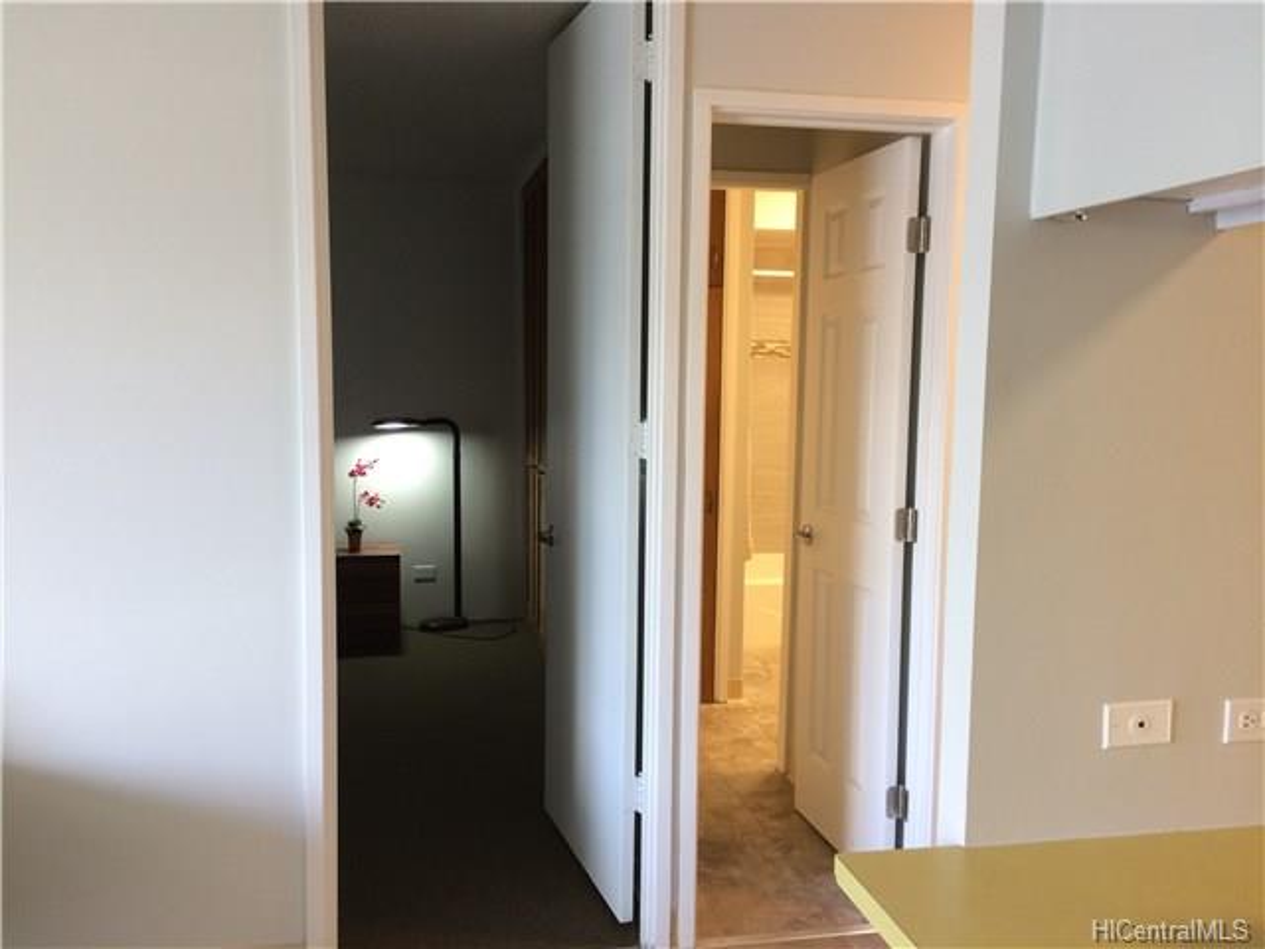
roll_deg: +0.6
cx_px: 632
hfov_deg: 61.7
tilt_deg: -4.2
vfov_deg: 48.2
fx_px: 1060
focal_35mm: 29
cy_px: 474
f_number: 2.2
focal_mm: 4.15
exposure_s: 1/30
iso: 64
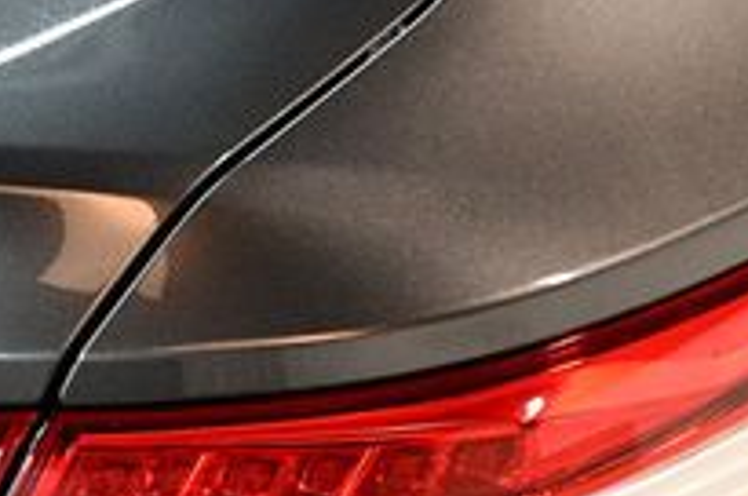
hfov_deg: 13.6
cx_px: 36
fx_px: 3112
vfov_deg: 9.0
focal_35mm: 150
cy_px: 649
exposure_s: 1/100
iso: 3200
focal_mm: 32
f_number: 4
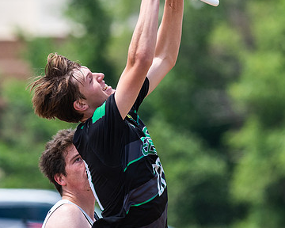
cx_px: 130
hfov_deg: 2.2
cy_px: 78
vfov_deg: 1.8
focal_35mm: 884
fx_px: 7456
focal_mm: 300
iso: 400
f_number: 5
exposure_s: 1/2000
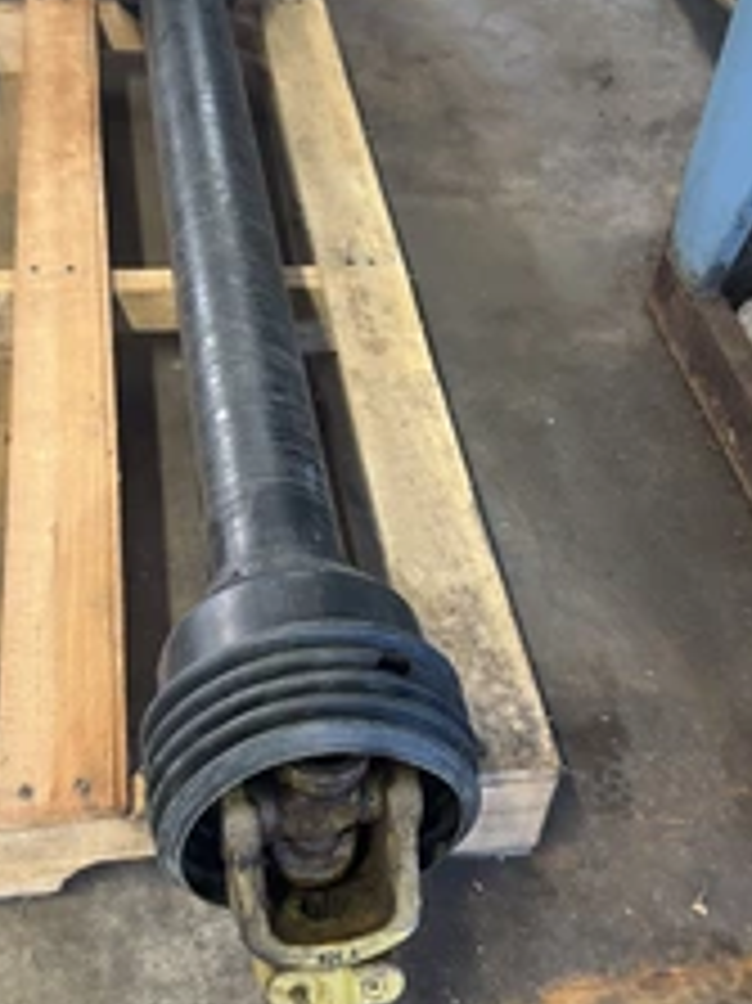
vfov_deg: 43.8
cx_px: 351
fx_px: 1247
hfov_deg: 33.6
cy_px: 554
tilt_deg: -46.3
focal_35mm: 43
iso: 640
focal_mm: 6.76
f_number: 1.78
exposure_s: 1/60
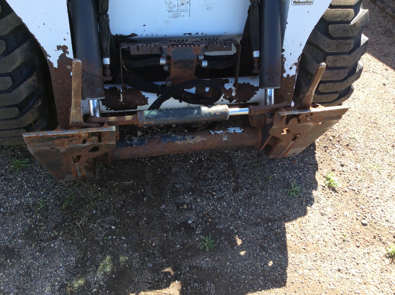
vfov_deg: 40.6
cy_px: 150
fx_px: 399
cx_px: 194
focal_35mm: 35
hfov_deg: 52.7
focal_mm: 3.3
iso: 32
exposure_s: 1/347
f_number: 2.4
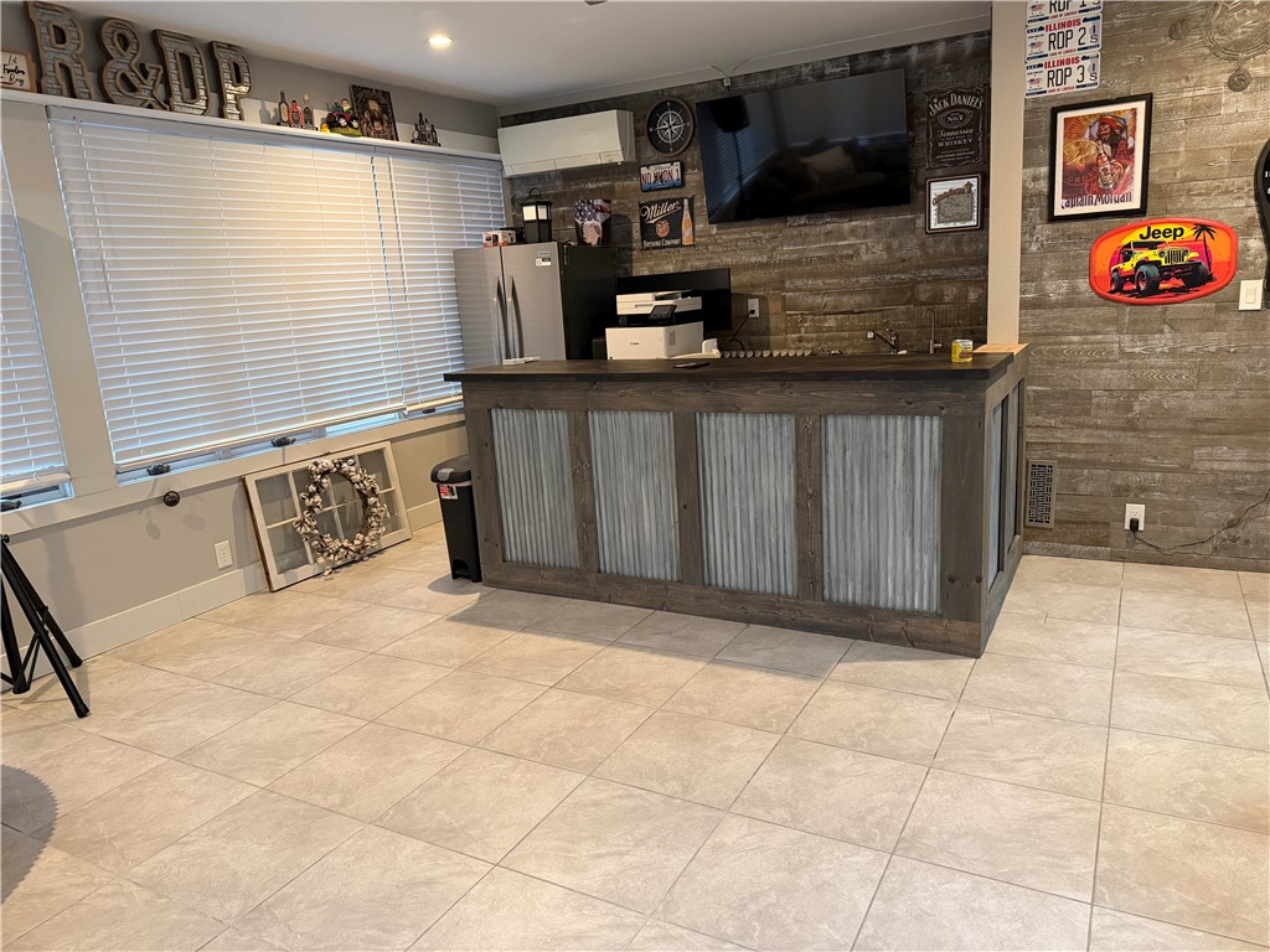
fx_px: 881
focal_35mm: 24
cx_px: 635
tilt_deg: -12.4
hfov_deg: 71.6
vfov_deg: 56.8
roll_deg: +4.2
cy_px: 476
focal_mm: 6.76
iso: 400
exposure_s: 1/60
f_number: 1.78
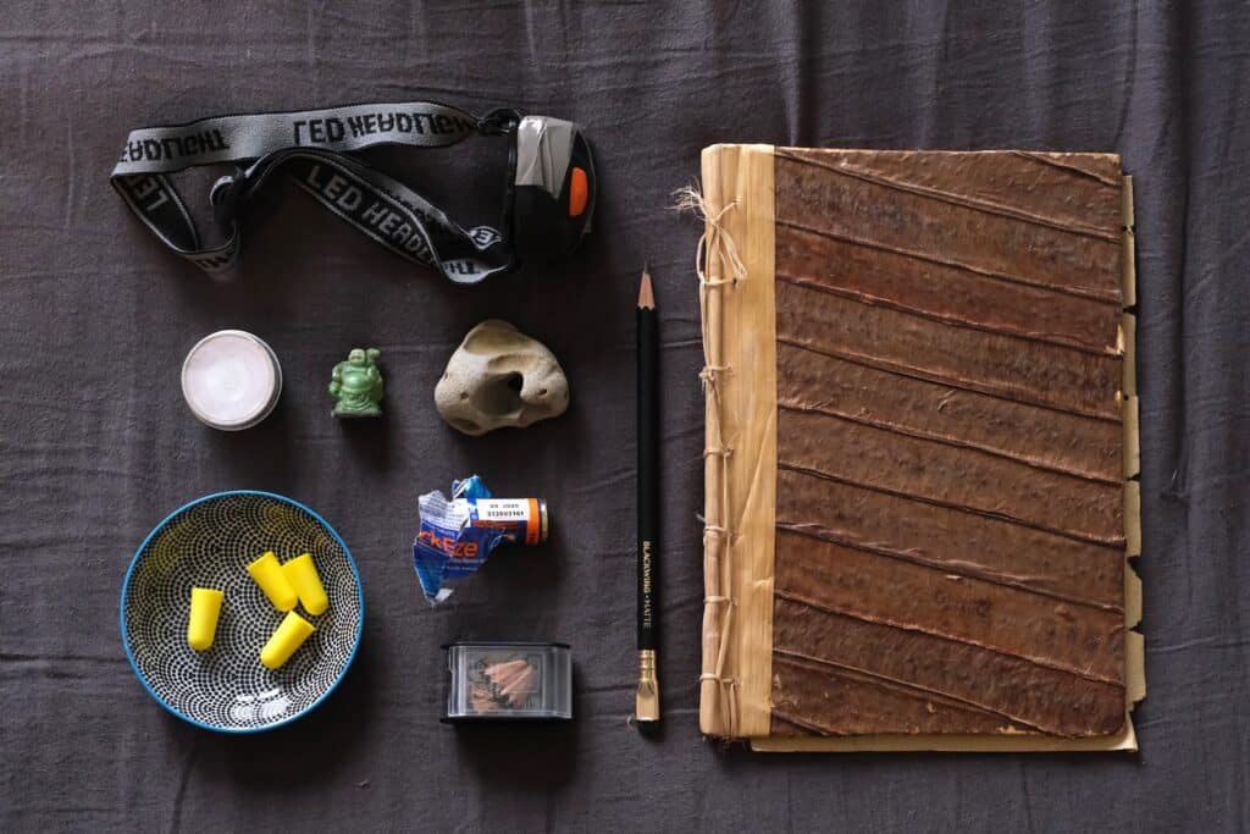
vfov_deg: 16.3
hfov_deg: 24.2
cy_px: 417
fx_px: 2917
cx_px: 625
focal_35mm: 84
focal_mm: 56
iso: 4000
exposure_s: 1/1000
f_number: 4
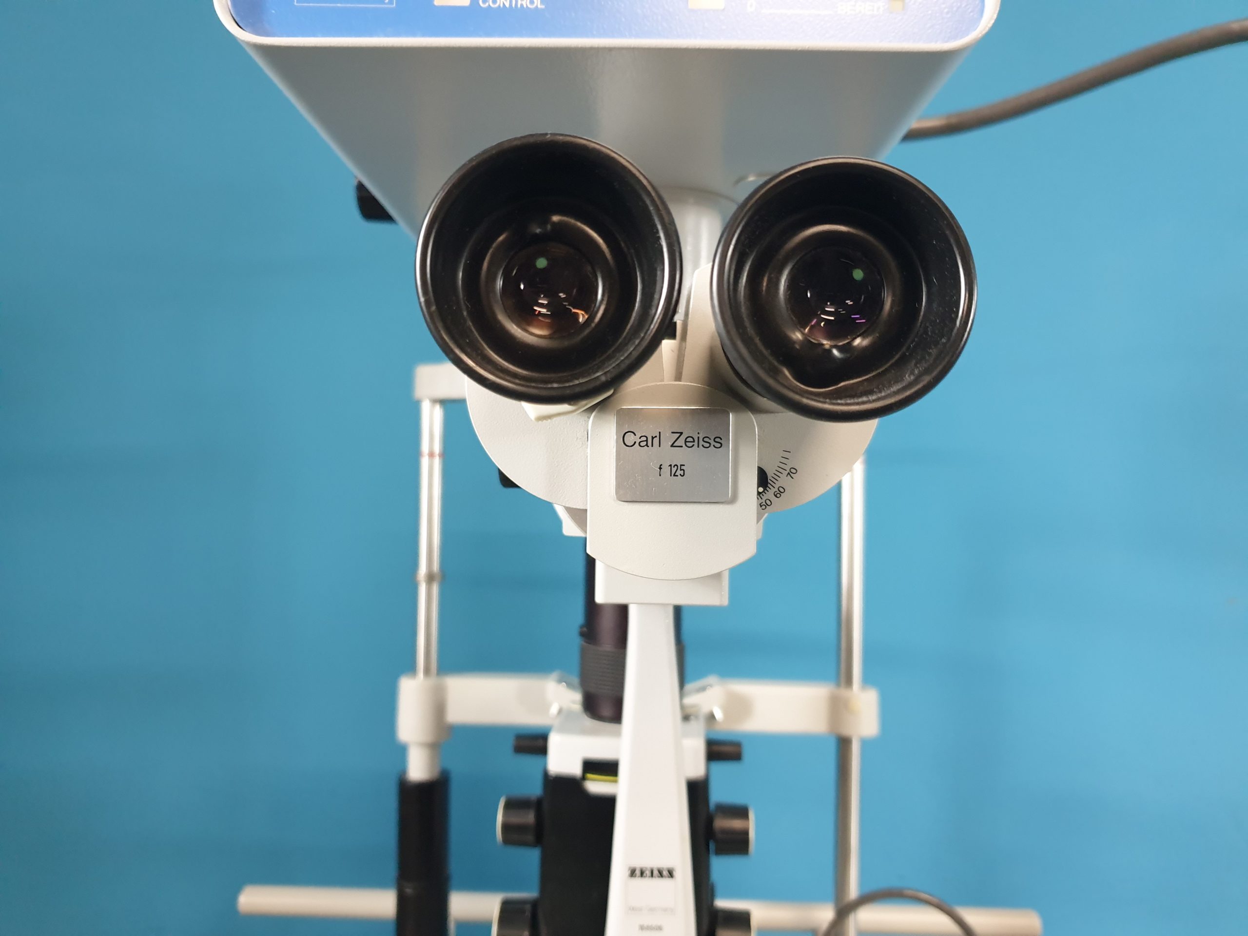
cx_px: 624
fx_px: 937
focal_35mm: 26
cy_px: 468
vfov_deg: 53.1
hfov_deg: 67.3
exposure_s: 1/50
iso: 400
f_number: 1.5
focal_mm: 4.3
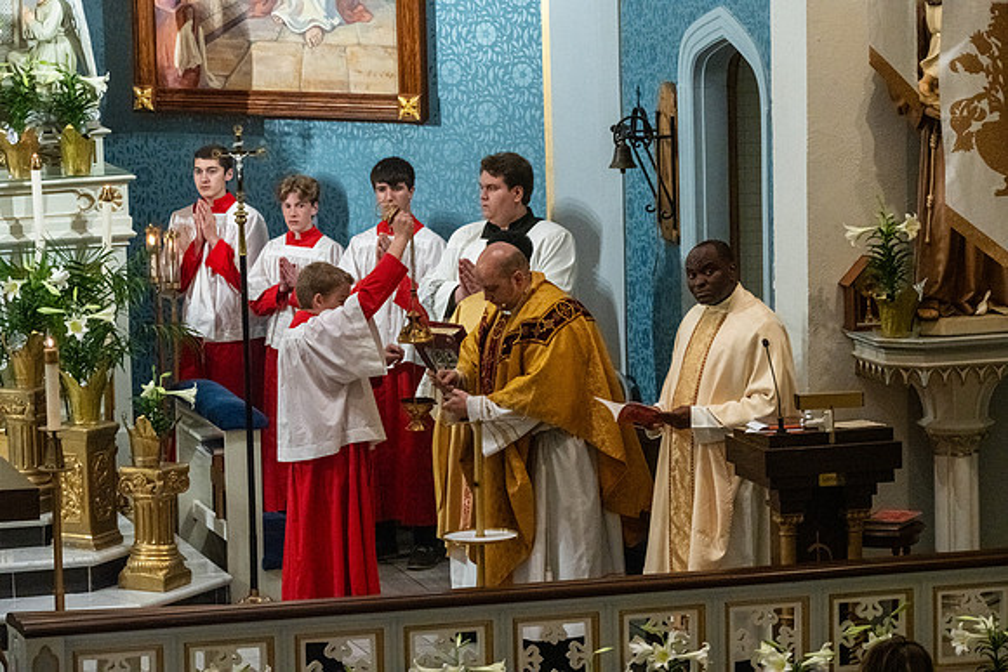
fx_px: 5601
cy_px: 336
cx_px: 504
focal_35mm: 200
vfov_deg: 6.9
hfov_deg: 10.3
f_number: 14
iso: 5000
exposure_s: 1/60
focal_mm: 200
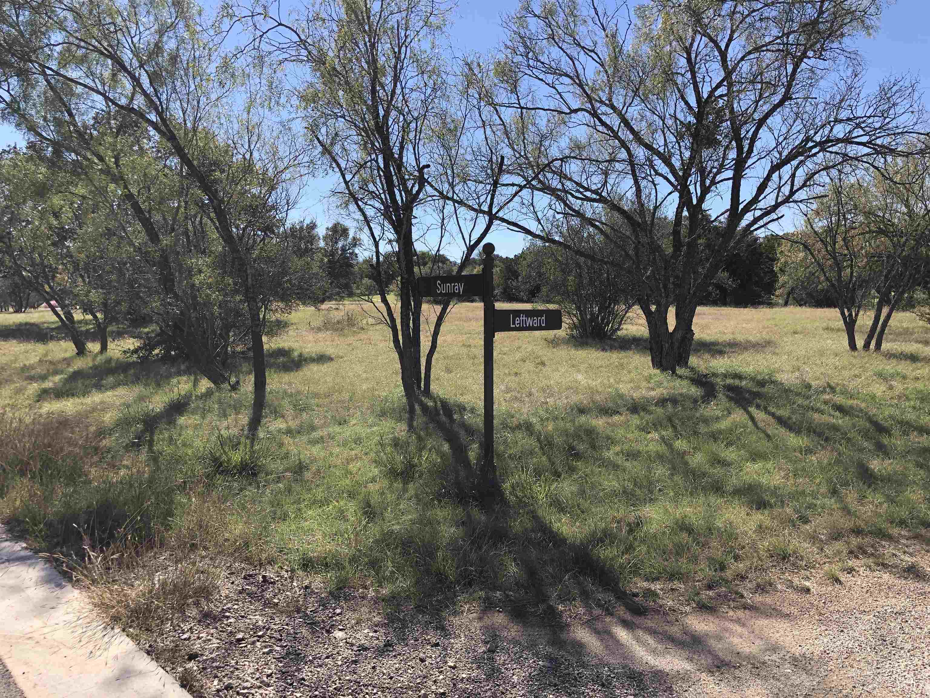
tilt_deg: -4.6
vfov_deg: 49.7
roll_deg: +0.8
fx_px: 752
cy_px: 349
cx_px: 465
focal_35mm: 28
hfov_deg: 63.4
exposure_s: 1/1621
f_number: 1.8
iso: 20
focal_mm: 3.99
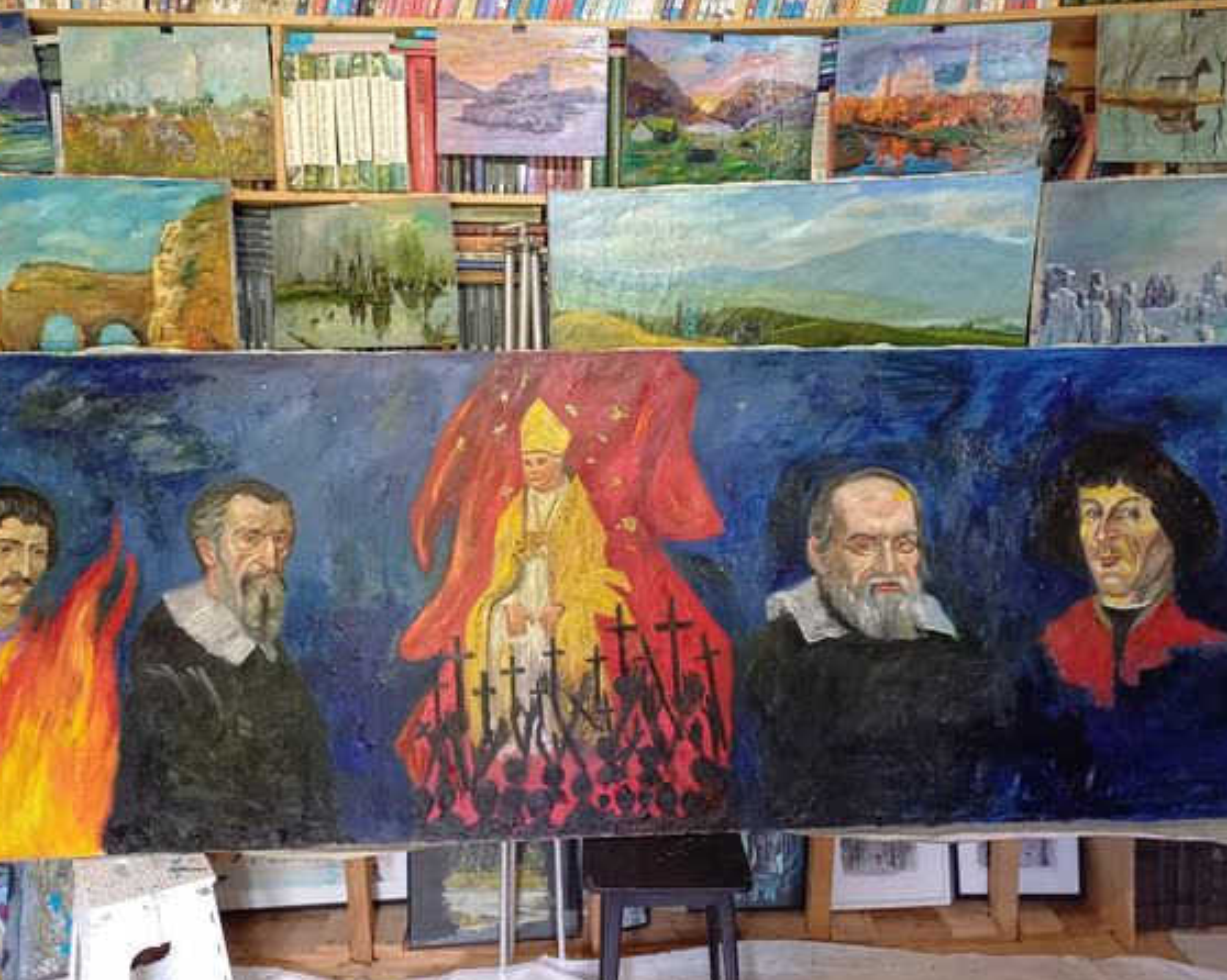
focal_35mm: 28
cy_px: 501
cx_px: 565
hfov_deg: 62.1
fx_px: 1016
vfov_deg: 51.5
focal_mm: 4.65
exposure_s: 1/25
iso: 640
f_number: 1.8
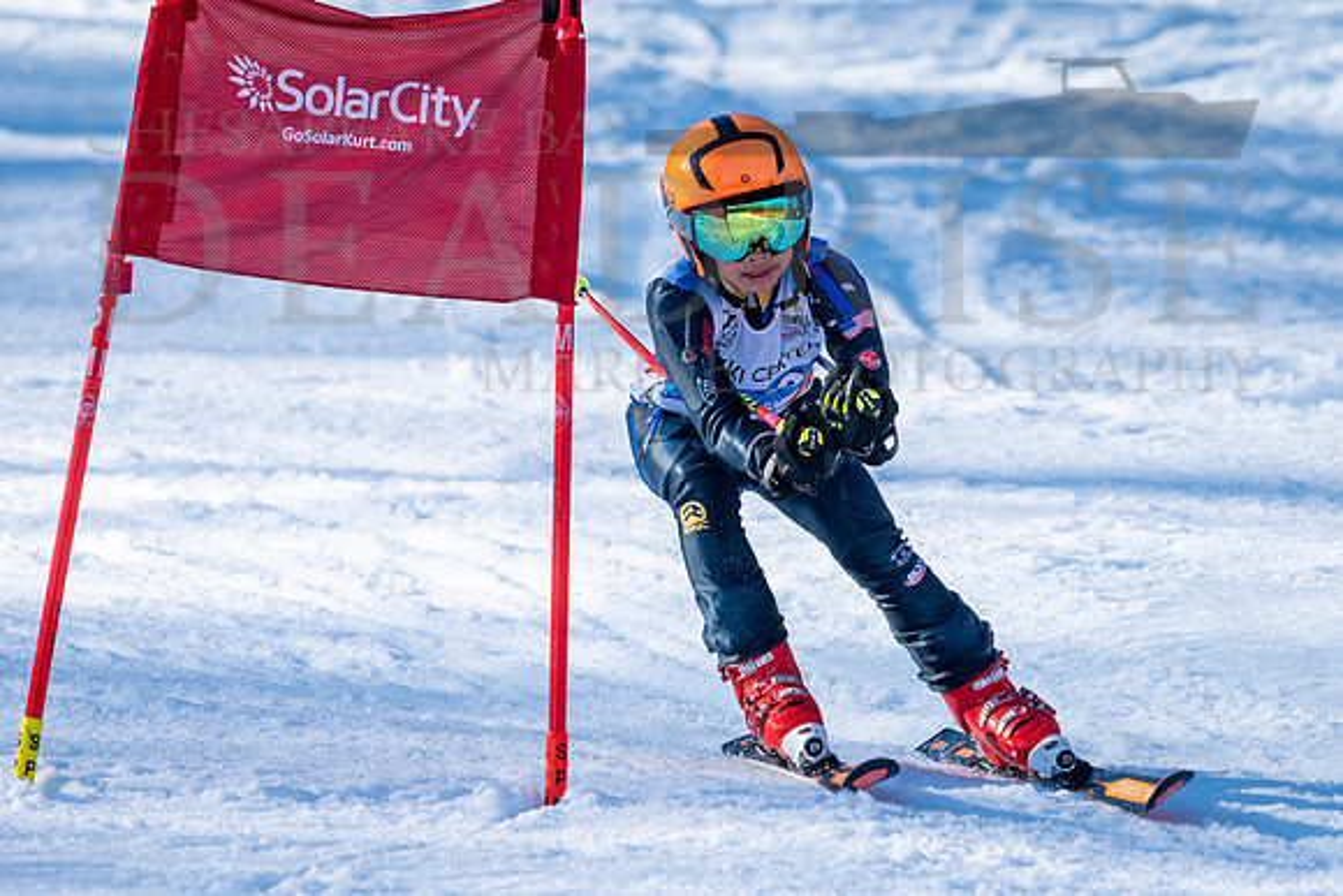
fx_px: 26761
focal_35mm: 717
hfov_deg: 2.9
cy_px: 353
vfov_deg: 1.9
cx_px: 639
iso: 640
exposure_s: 1/3200
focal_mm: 560
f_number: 8
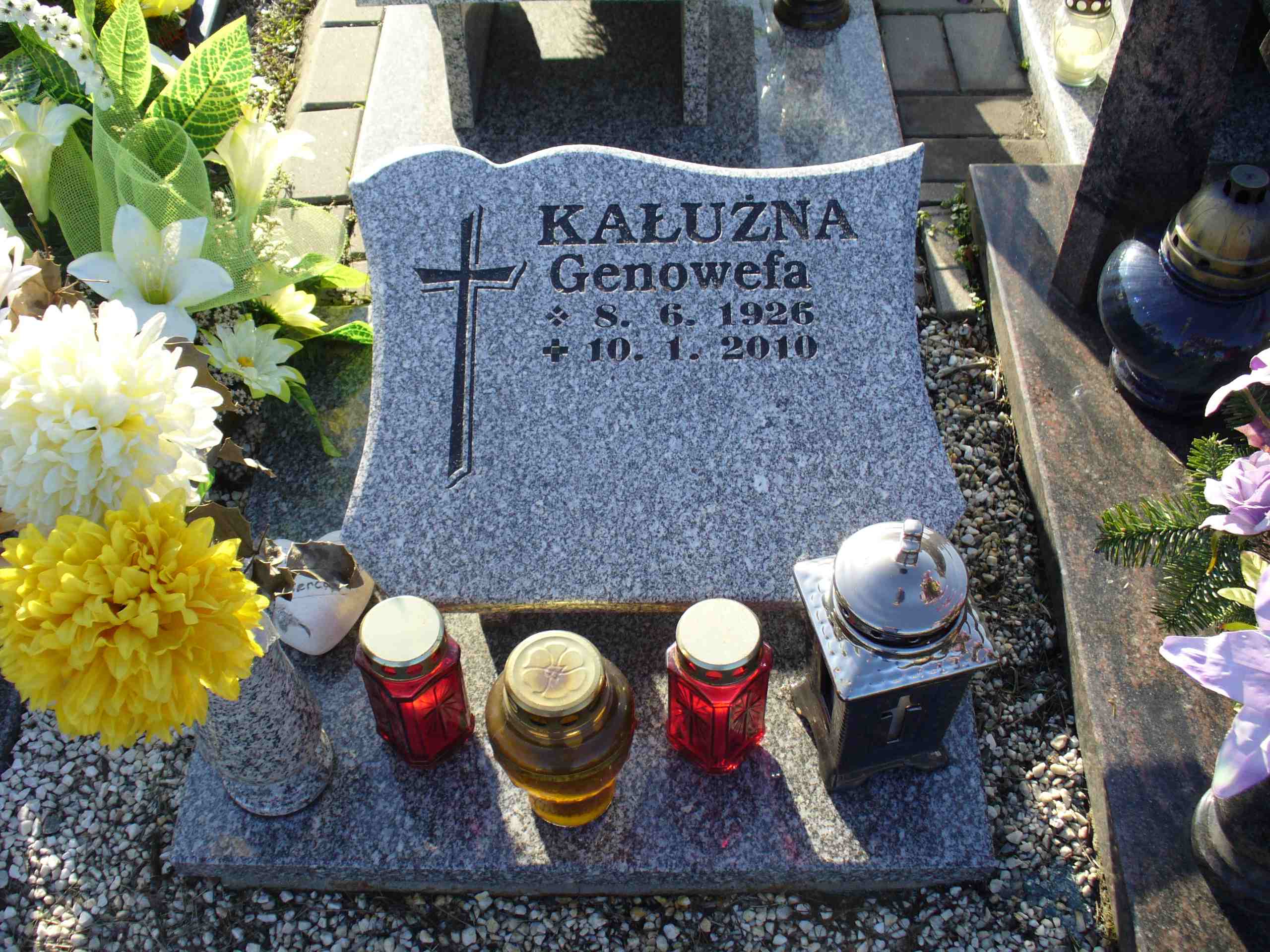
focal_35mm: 37
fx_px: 1357
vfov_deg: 38.7
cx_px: 635
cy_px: 476
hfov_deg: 50.1
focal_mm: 6.1
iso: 80
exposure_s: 1/320
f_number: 2.8
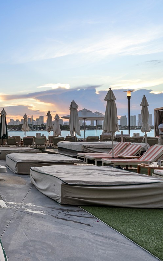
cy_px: 127
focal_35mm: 35
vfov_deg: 55.3
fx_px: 249
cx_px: -64
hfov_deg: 28.0
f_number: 10
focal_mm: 16
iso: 100
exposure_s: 1/4
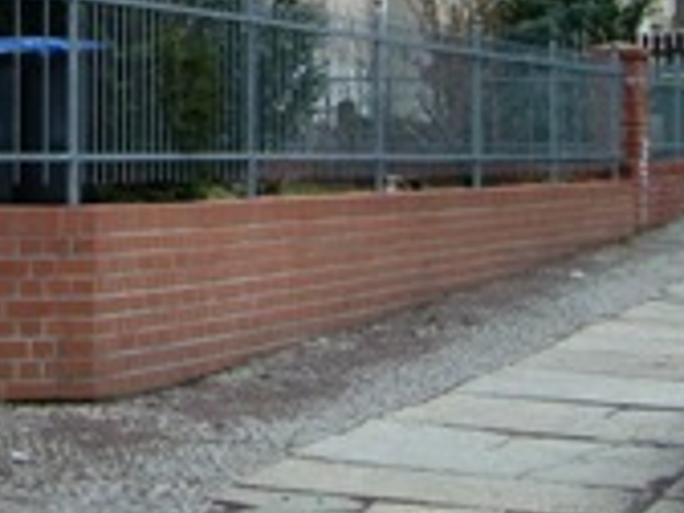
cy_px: -128
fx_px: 2984
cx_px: -195
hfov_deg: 12.7
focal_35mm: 151
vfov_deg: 9.7
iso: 64
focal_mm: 8.2
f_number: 3.3
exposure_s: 1/200
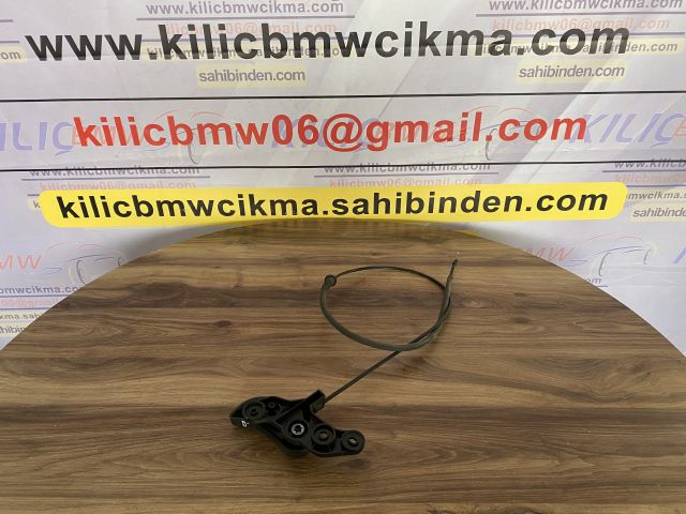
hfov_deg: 67.3
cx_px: 343
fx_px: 515
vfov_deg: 53.1
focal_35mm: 26
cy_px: 257
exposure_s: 1/83
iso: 125
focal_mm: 4.25
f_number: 1.8
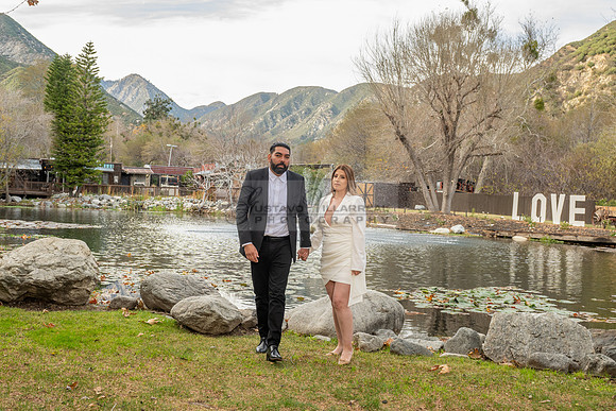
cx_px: 274
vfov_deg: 33.7
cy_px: 218
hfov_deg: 48.8
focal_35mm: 40
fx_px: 678
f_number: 5.6
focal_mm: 27
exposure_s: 1/125
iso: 200
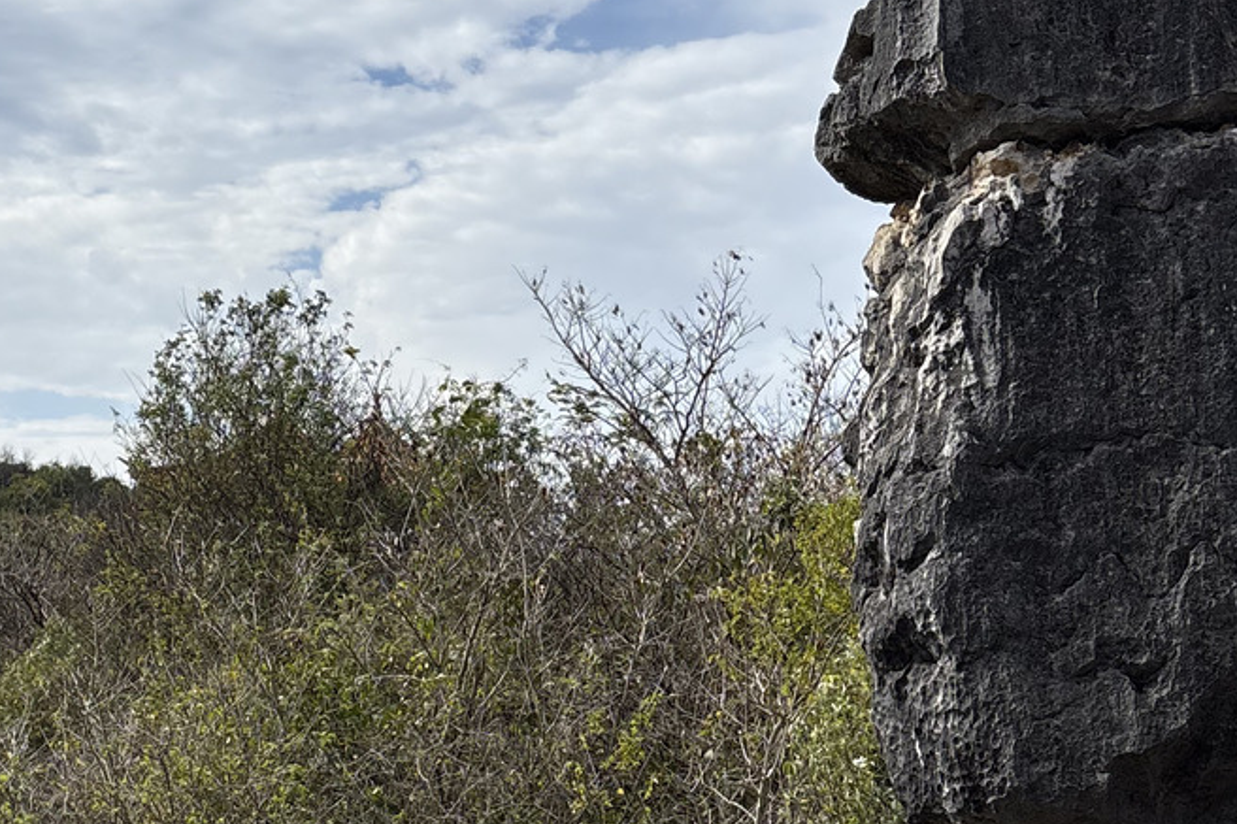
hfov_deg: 30.3
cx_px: 430
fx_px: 2267
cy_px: 669
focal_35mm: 66
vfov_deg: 20.4
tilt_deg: -1.0
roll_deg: +1.0
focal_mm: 5.96
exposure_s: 1/4329
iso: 50
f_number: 1.6
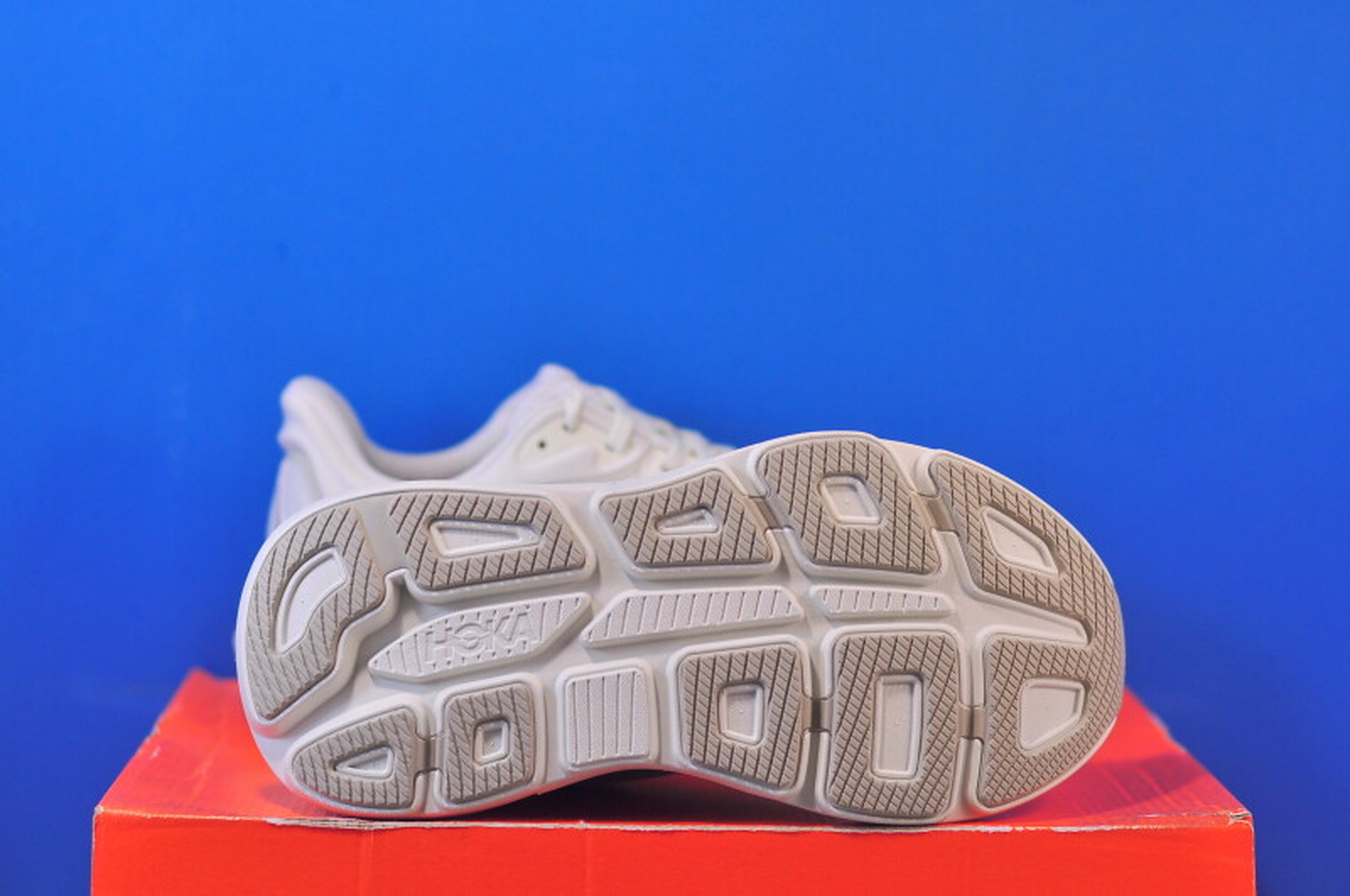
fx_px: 2808
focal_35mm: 75
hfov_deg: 27.0
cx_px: 675
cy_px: 448
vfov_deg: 18.1
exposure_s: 1/320
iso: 250
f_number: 2.5
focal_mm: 50
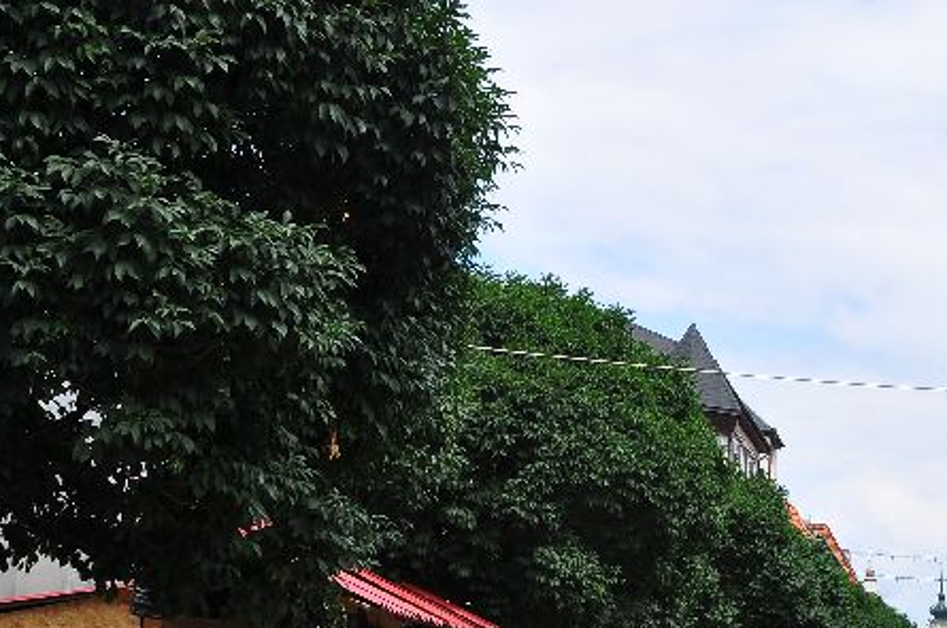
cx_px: 979
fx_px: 1996
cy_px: 536
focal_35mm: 76
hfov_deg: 25.2
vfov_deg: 17.7
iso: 200
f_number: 9
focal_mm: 22
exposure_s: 1/320
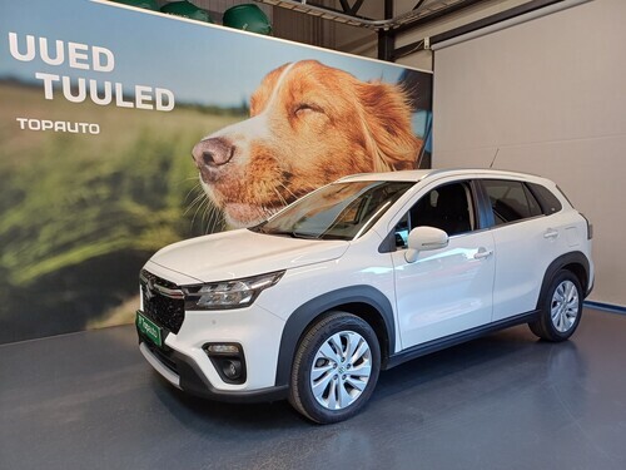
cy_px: 235
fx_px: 452
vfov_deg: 54.9
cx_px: 313
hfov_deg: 69.4
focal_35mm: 25
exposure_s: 1/50
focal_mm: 4.65
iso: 125
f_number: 1.8
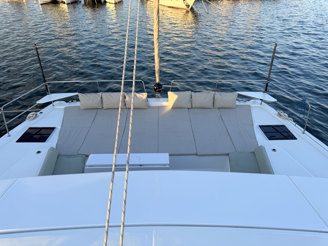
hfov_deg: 71.6
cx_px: 164
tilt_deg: -31.9
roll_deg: -0.9
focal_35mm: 24
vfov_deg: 56.8
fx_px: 227
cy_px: 123
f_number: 1.78
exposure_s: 1/831
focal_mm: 6.76
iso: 80
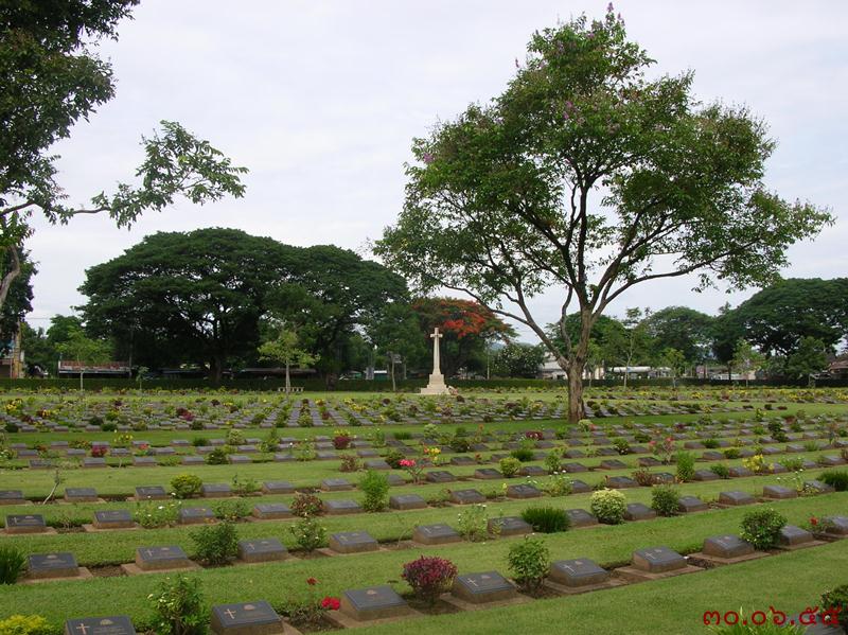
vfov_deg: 40.7
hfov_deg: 52.7
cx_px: 424
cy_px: 318
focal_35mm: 35
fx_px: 857
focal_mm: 5.8
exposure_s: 1/186
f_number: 5.6
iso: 50
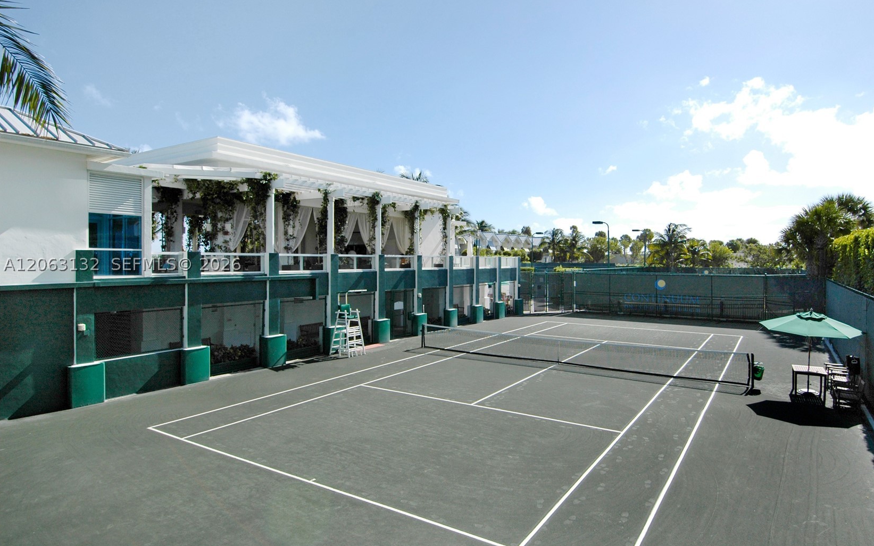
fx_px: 489
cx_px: 451
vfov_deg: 58.4
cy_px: 263
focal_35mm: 21
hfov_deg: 83.6
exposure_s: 1/640
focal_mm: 13
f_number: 8
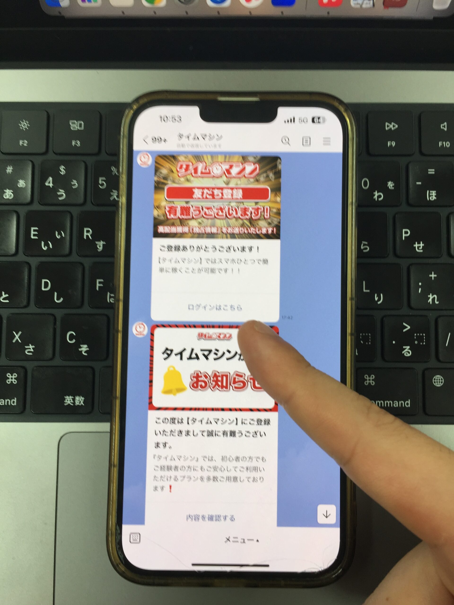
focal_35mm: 29
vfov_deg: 61.7
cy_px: 302
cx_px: 227
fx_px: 507
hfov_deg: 48.2
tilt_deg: -72.0
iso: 32
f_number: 2.2
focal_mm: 4.15
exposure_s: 1/50
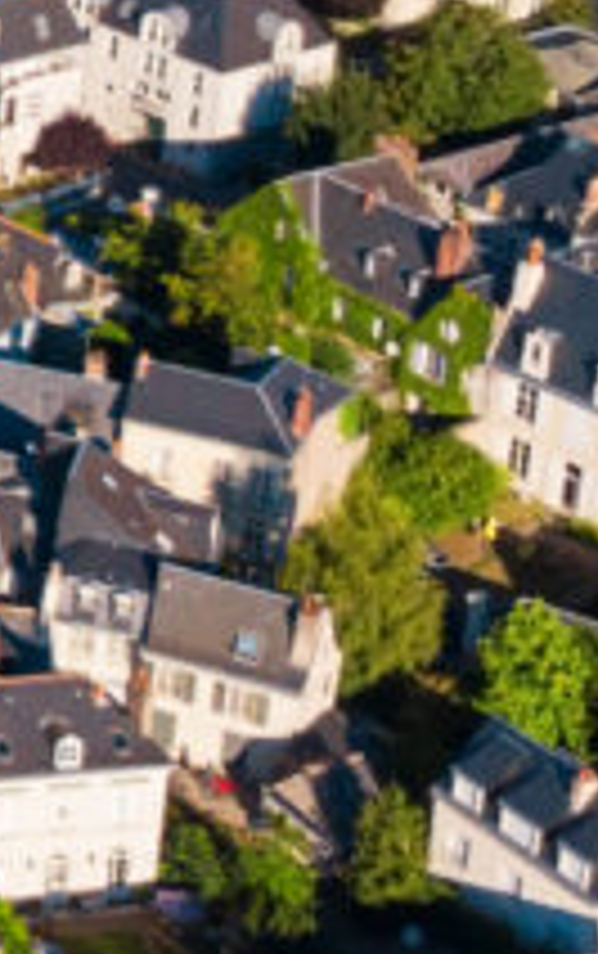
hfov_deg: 8.2
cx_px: -1254
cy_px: -457
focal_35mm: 133
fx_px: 3459
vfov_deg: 14.7
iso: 100
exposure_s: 1/1500
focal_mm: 4.7
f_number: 2.2
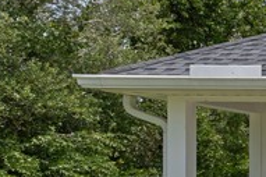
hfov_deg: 13.7
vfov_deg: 14.2
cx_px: 673
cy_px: 197
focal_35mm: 94
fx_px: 693
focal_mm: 11
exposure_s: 1/800
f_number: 8
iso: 250
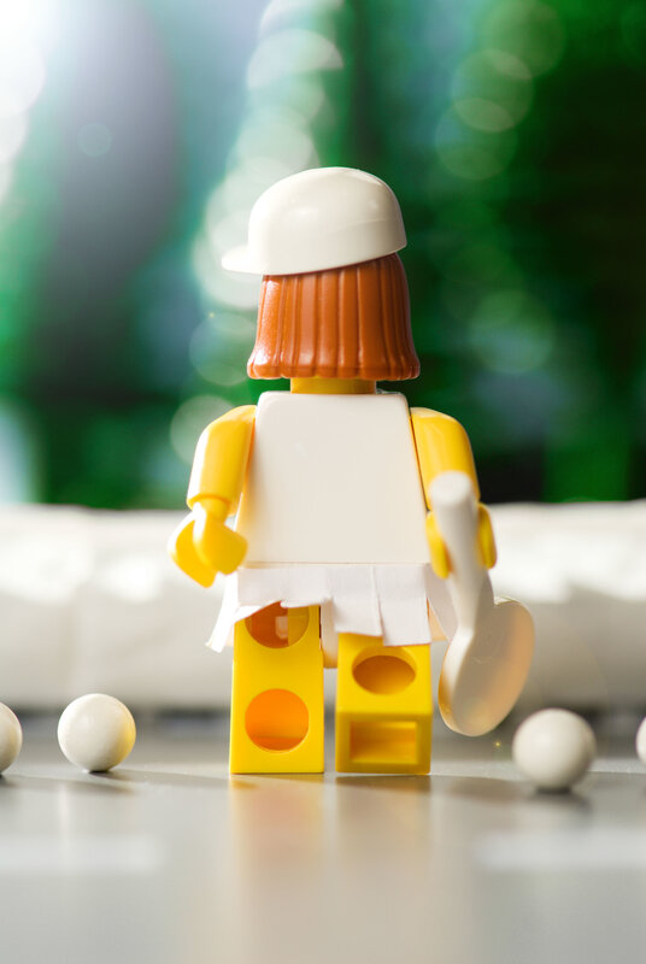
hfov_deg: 8.7
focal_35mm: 158
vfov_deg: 13.0
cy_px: 482
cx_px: 323
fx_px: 4224
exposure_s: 1/200
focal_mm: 105
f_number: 5
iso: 100
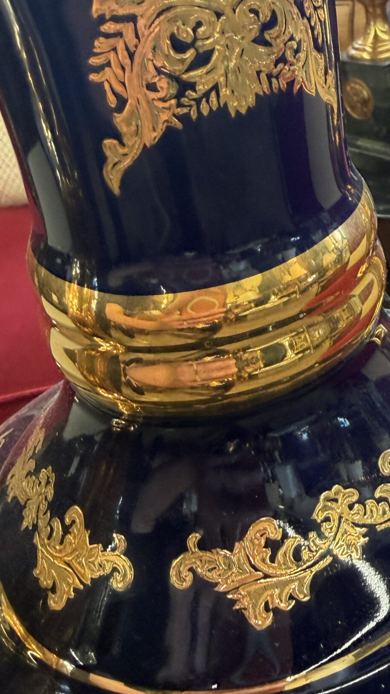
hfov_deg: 27.6
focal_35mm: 41
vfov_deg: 48.8
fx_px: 754
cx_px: 371
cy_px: 247
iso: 250
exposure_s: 1/60
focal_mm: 2.22
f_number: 2.2
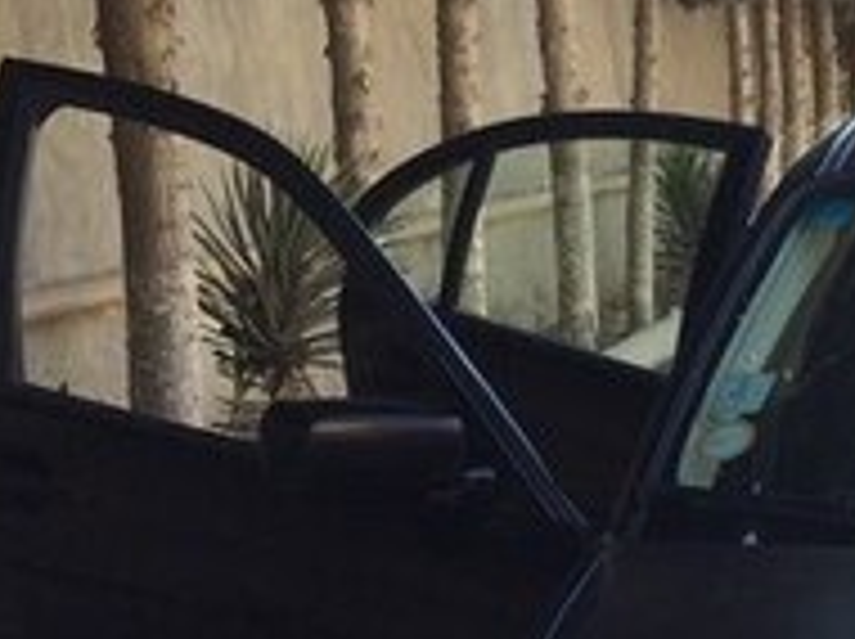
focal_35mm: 101
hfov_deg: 17.3
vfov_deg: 13.8
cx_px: 1328
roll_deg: +1.1
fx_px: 2492
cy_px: 925
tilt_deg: -16.8
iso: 32
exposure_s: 1/243
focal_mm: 4.15
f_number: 2.2
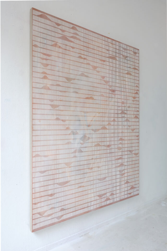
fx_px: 341
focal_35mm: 49
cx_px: 84
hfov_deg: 27.5
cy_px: 126
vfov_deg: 40.3
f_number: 8
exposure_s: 1/2.5
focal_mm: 32.9
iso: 200
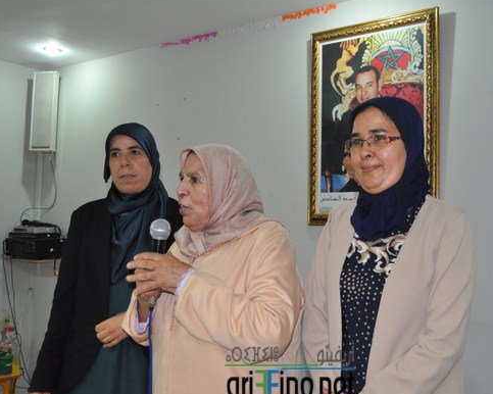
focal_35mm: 41
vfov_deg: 36.5
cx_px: 290
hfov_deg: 44.6
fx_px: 598
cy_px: 210
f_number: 3.5
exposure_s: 1/100
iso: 800
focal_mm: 22
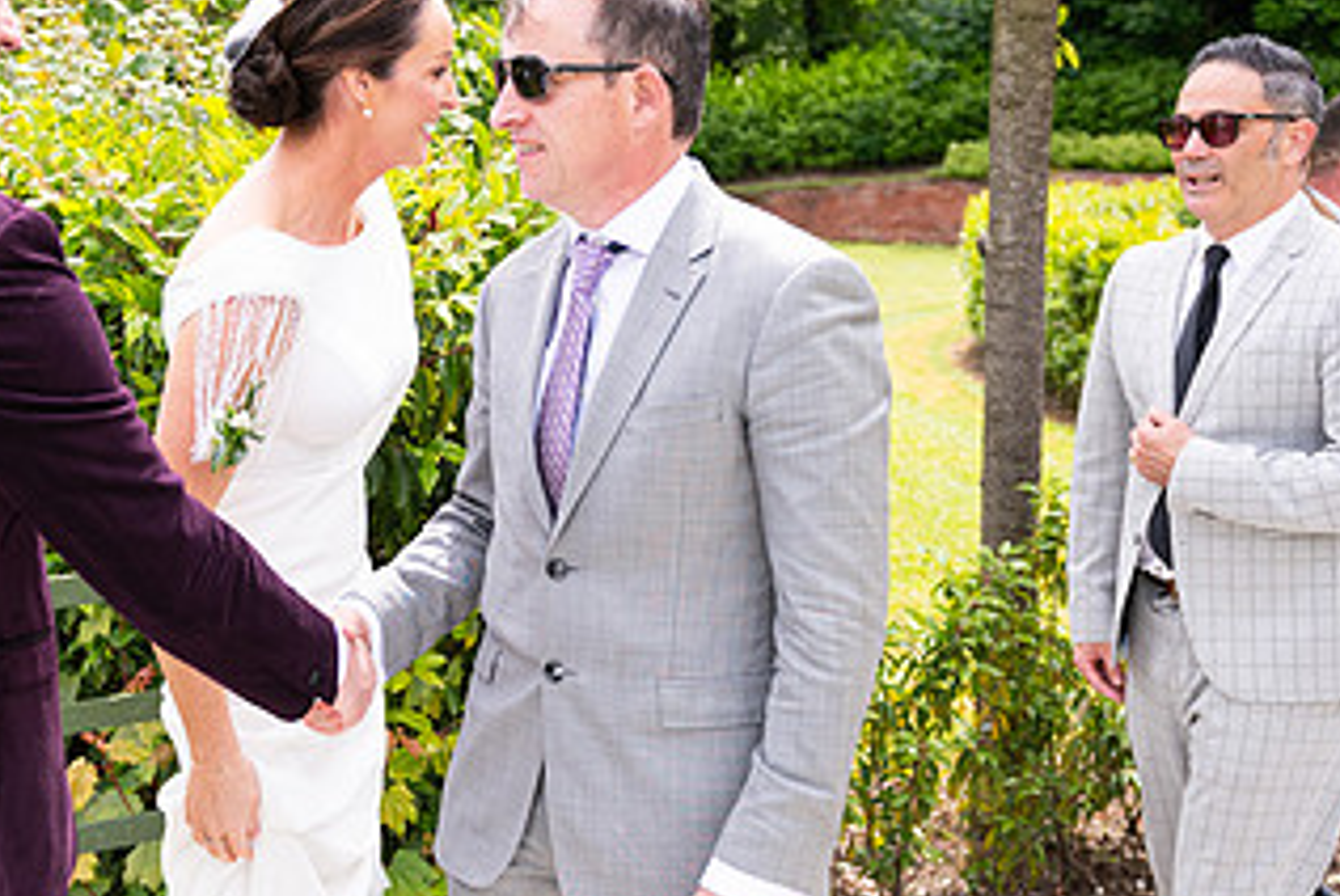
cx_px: 418
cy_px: 497
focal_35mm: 53
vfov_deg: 25.6
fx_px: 1975
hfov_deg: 37.0
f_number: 3.5
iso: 250
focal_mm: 29
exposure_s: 1/1600
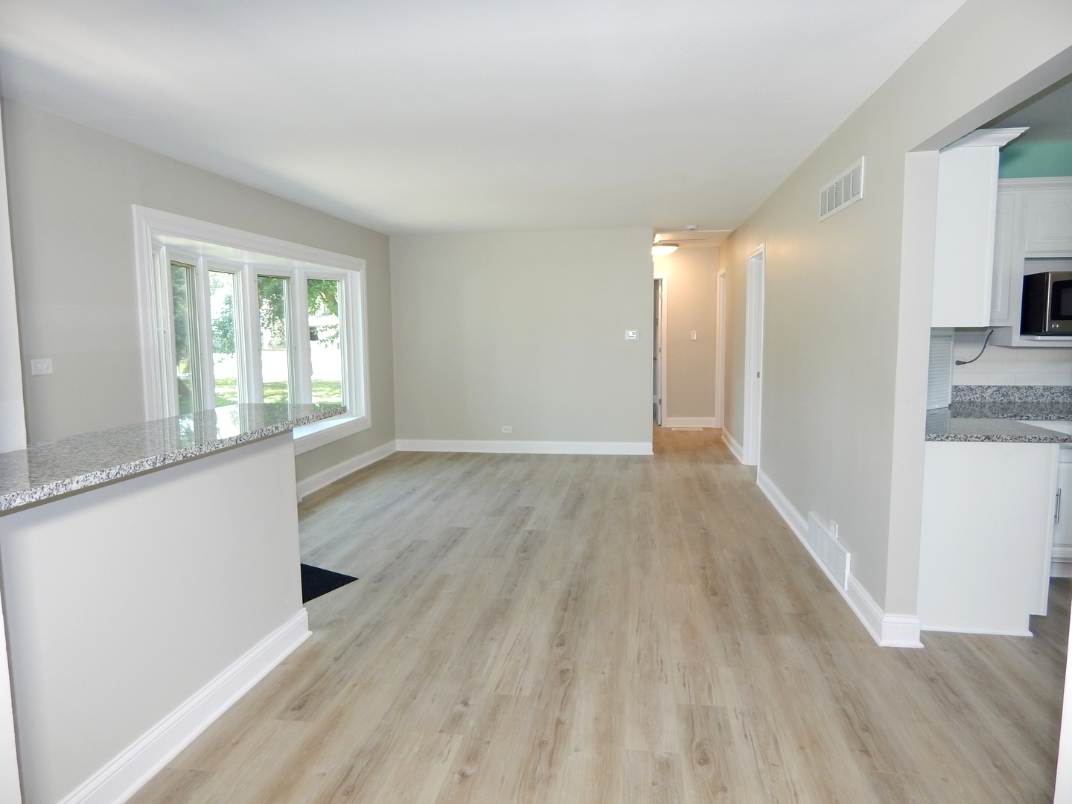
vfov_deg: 61.1
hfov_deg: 76.4
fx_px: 681
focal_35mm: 22
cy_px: 402
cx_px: 536
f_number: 3
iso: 125
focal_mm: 4
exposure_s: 1/40
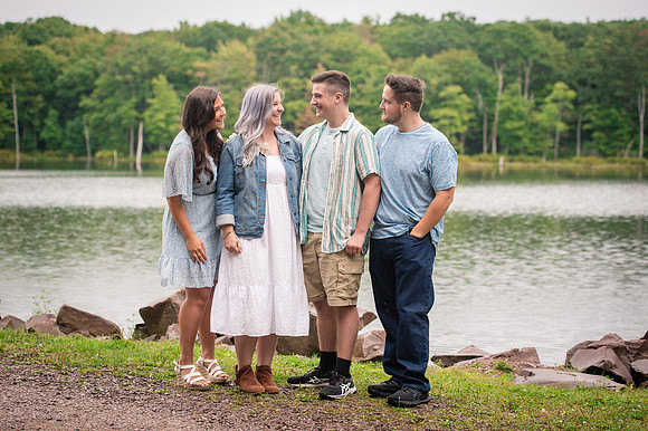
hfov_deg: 26.9
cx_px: 316
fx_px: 1356
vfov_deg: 18.1
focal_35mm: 75
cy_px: 212
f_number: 3.2
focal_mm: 70
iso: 800
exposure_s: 1/1000
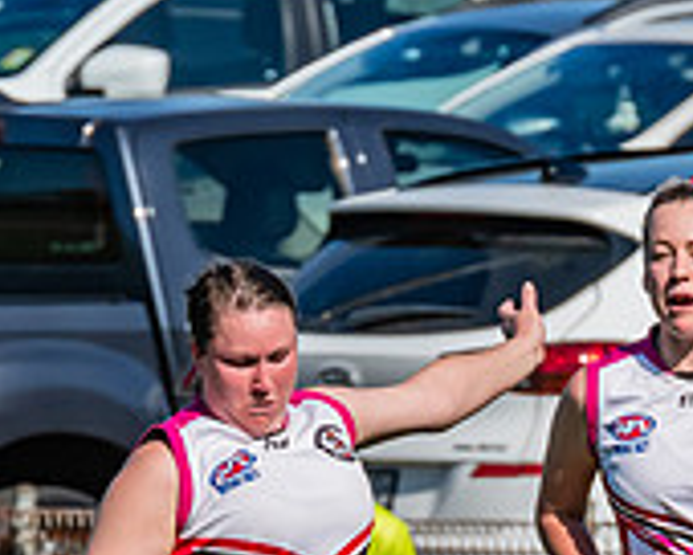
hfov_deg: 1.3
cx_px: 213
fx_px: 30355
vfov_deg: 1.0
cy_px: 833
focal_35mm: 1480
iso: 800
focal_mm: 380
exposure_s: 1/1250
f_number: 13
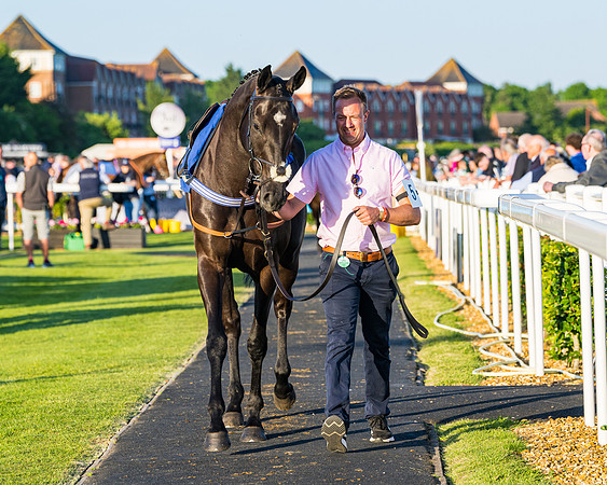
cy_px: 249
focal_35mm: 182
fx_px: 3267
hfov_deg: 10.6
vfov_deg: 8.5
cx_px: 346
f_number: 5
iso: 200
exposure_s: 1/800
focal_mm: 135
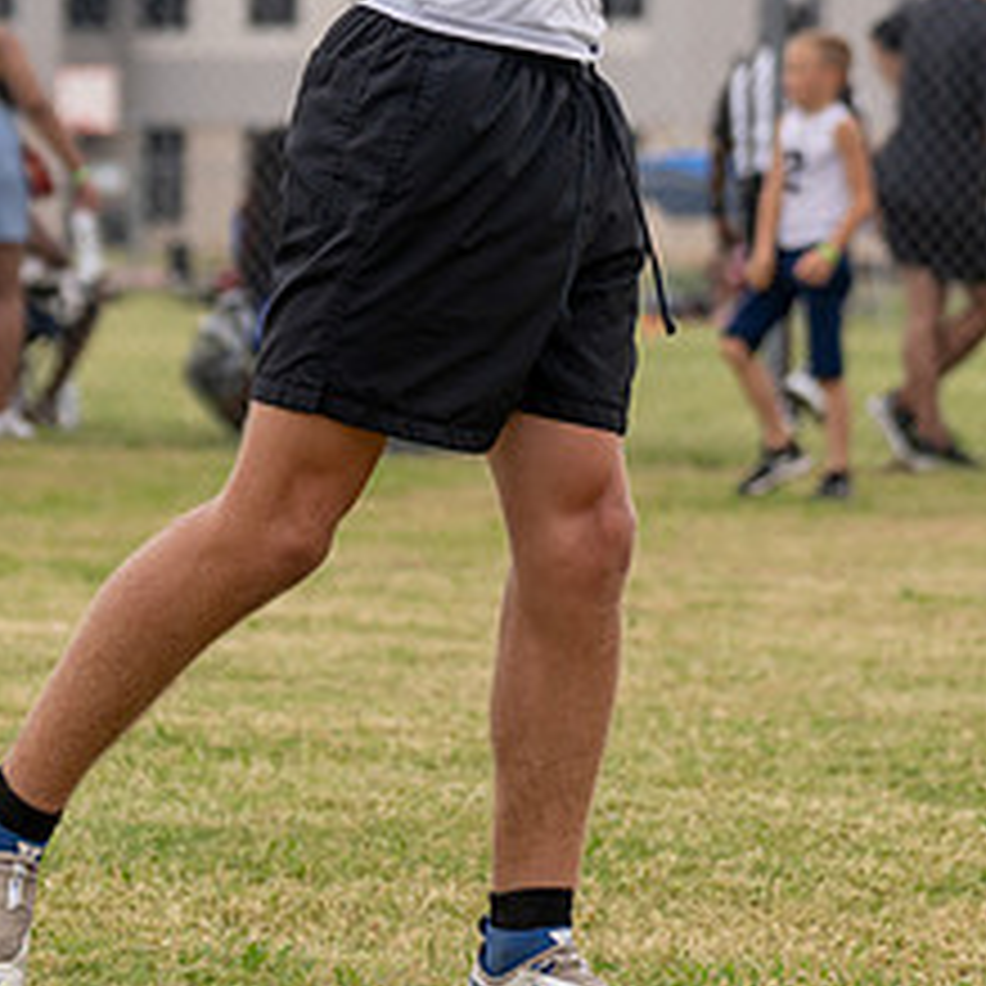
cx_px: 361
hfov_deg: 8.0
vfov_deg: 7.9
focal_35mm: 220
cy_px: -171
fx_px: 7090
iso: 200
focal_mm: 70
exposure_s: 1/2000
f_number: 2.8
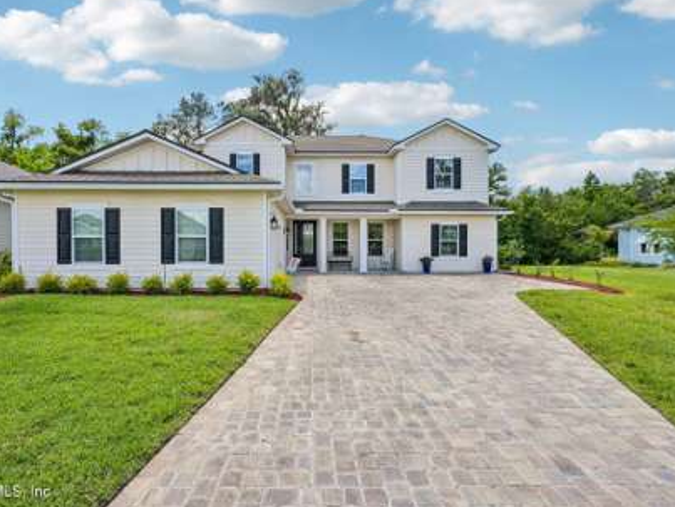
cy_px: 247
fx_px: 312
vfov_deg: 78.2
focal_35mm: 16
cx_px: 313
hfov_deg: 94.3
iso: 100
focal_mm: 14
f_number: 8
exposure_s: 1/180
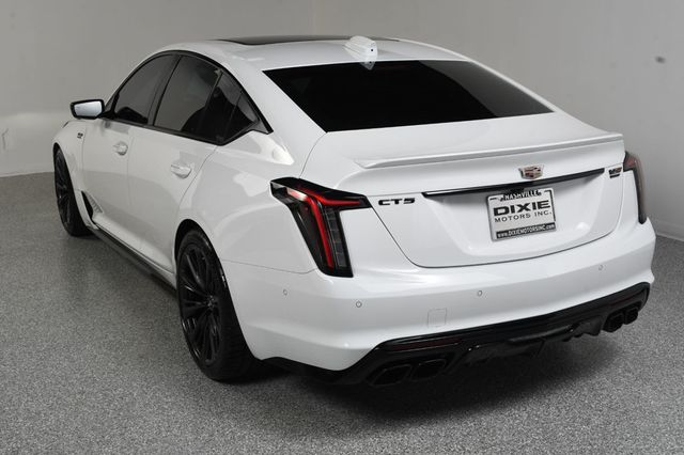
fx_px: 855
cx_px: 342
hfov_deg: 43.6
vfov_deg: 29.8
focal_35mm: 45
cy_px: 228
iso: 100
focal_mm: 30
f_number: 13
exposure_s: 1/160
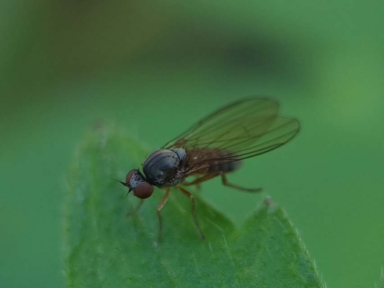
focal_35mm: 26
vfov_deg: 53.1
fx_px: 288
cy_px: 144
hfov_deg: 67.3
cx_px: 192
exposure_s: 1/118
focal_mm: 5.4
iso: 50
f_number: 1.8
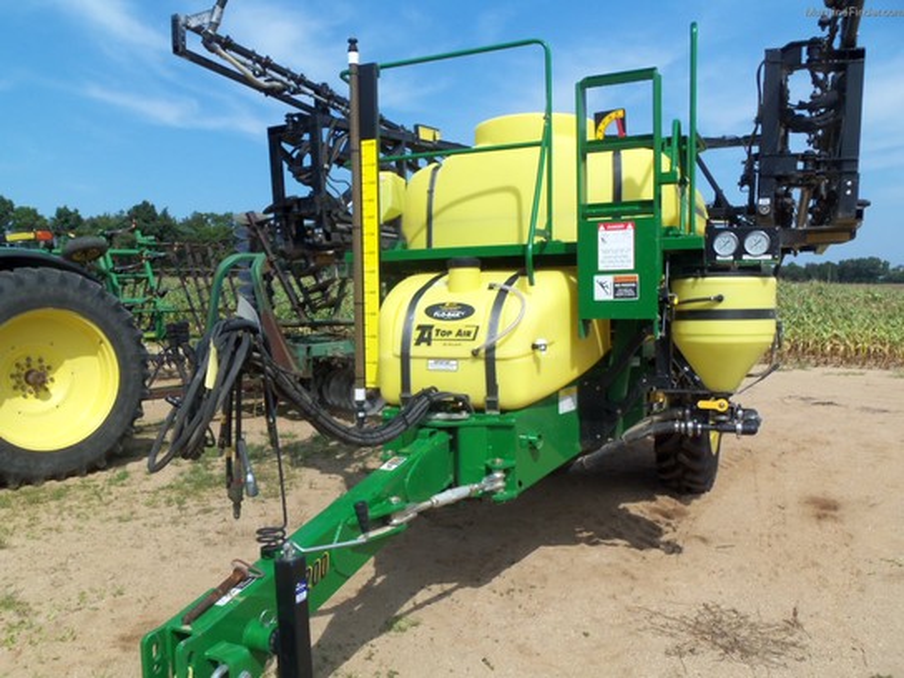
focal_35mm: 29
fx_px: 757
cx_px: 452
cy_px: 339
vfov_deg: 48.2
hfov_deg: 61.7
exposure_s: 1/125
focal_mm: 5.2
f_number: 8.6
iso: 80
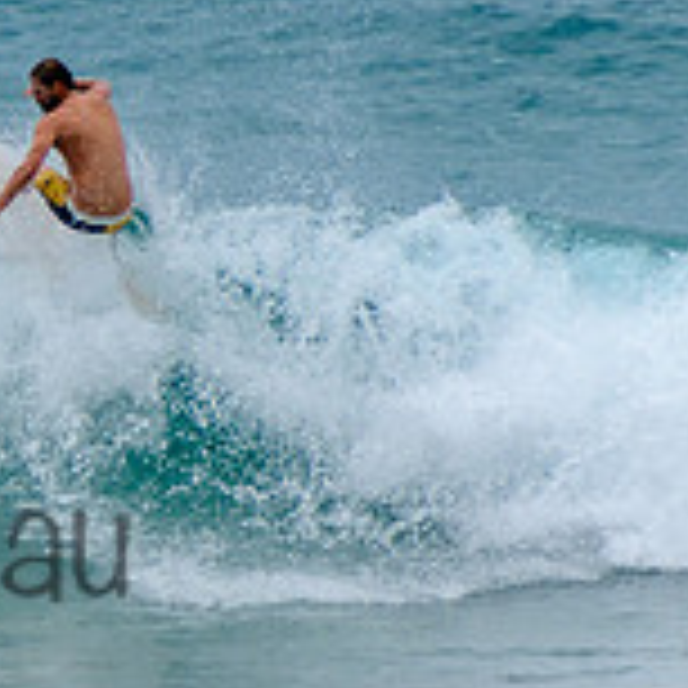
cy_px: 239
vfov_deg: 1.0
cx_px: -382
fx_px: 39846
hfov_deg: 1.0
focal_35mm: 1772
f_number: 5.6
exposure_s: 1/2000
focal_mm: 400
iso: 200
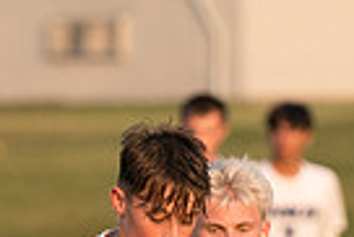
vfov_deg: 1.2
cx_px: 77
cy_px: 367
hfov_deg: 1.8
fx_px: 11389
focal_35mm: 1157
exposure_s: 1/1250
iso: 200
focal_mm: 146
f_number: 2.8
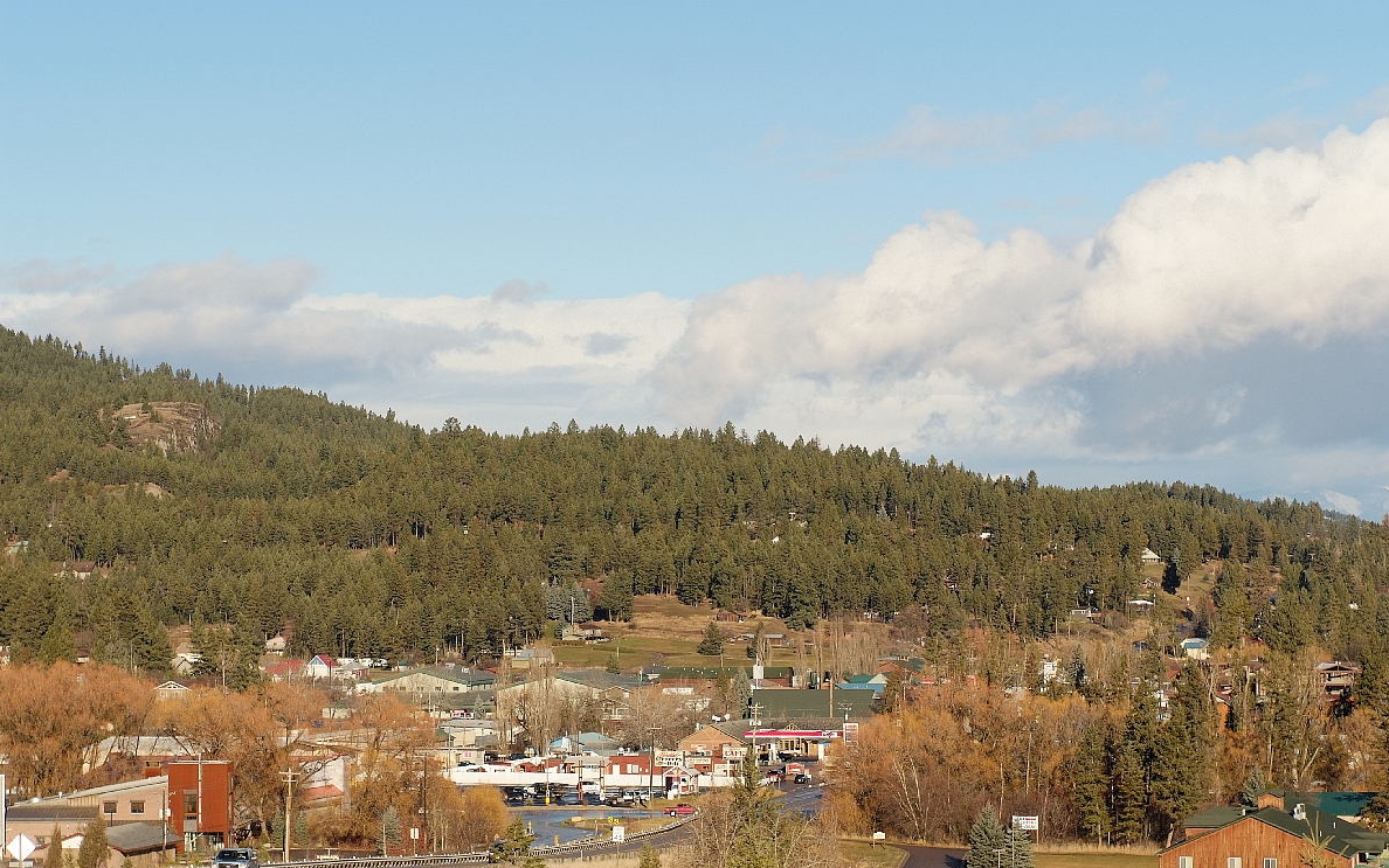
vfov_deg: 12.8
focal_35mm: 102
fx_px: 3862
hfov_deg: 20.4
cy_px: 467
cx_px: 699
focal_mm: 66
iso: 200
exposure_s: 1/750
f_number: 6.3
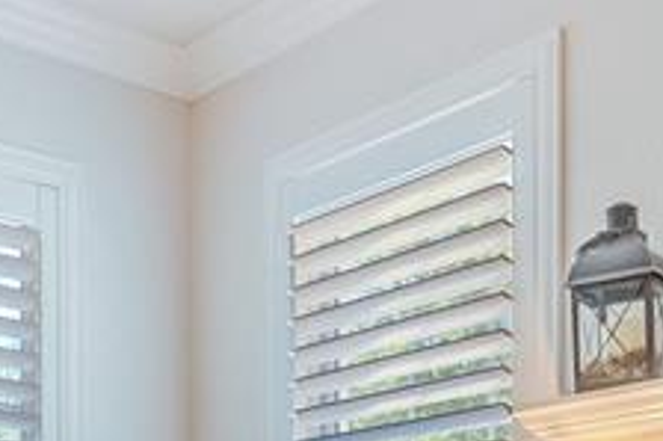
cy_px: 534
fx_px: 1178
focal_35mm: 64
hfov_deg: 31.3
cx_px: 405
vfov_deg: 19.9
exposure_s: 1/2500
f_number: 3.5
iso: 1600
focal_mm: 14
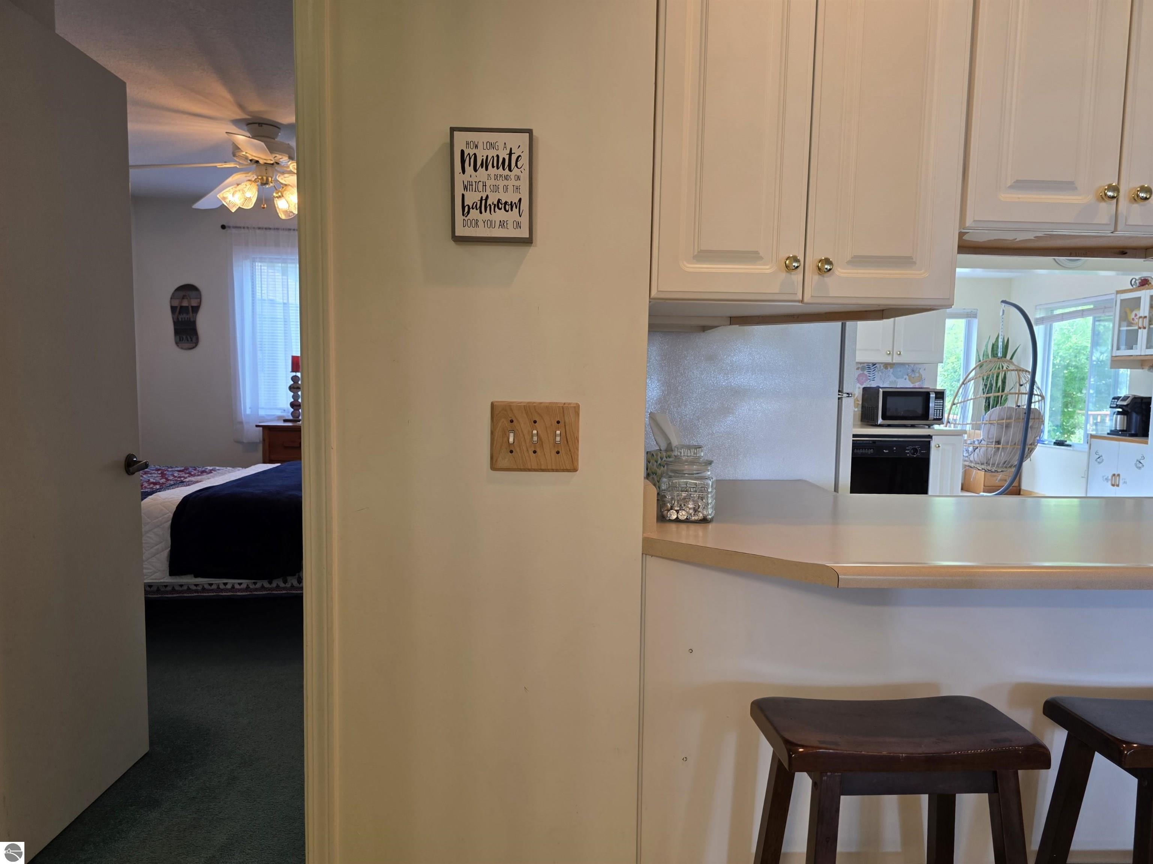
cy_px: 432
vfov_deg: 58.9
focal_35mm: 23
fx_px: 766
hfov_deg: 73.9
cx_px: 576
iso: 100
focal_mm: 6.3
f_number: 1.7
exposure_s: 1/120
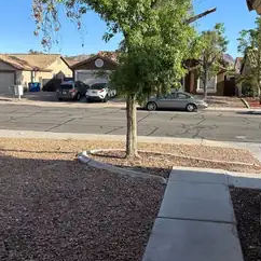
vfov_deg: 43.6
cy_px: 100
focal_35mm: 38
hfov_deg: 43.8
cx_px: 145
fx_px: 324
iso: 50
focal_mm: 5.96
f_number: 1.6
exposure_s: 1/1616
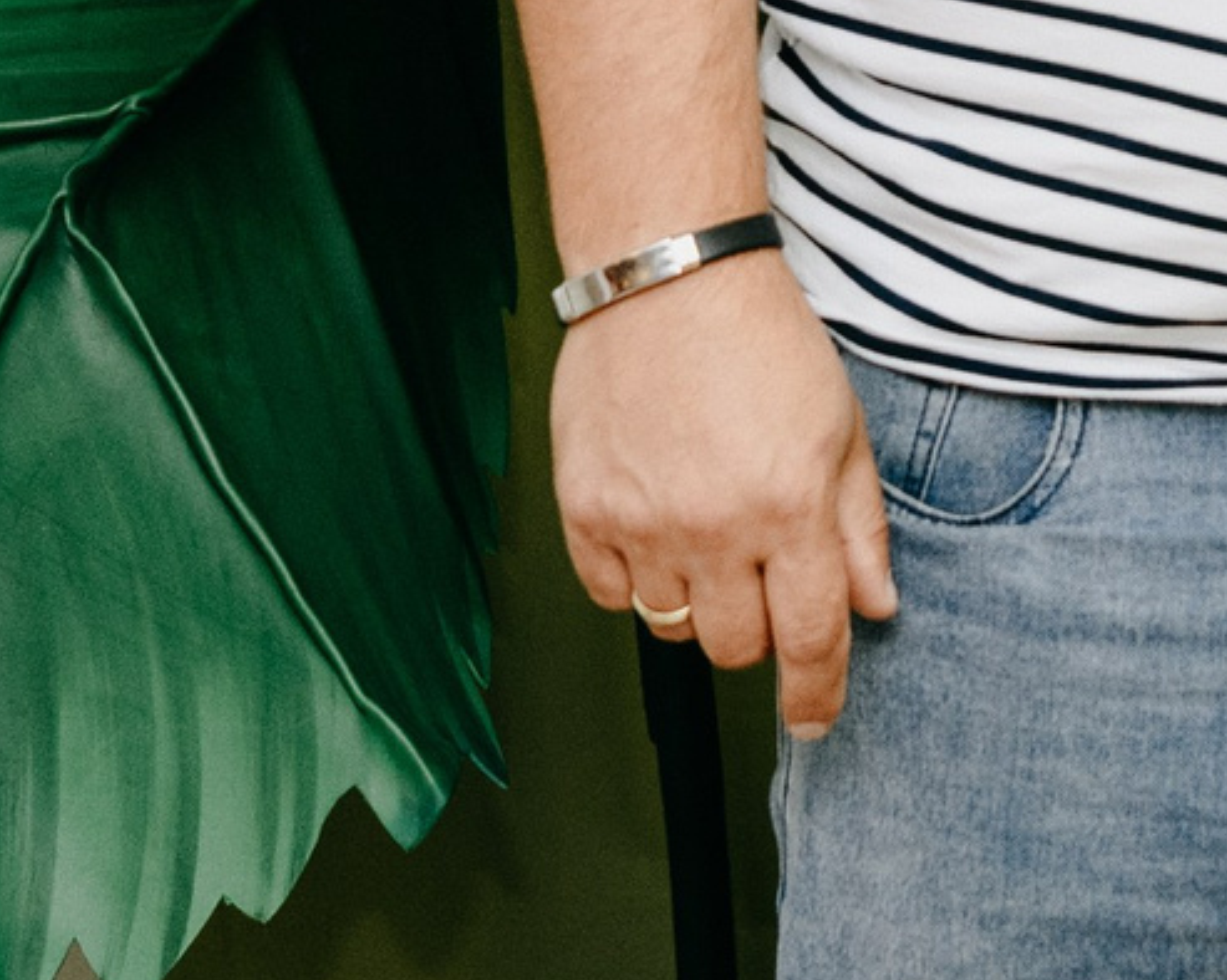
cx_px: 1671
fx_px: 6643
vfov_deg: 8.2
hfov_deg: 10.3
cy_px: -773
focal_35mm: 183
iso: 320
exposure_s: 1/160
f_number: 4
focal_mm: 34
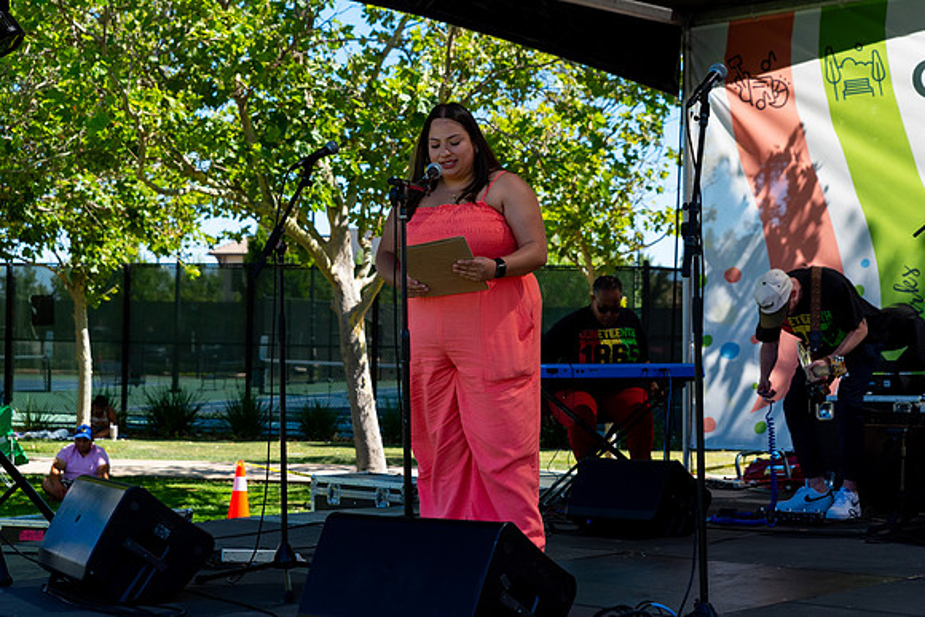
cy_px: 308
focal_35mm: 70
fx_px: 1799
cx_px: 462
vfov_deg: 19.5
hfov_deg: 28.8
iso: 320
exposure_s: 1/1600
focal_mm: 70
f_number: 5.6
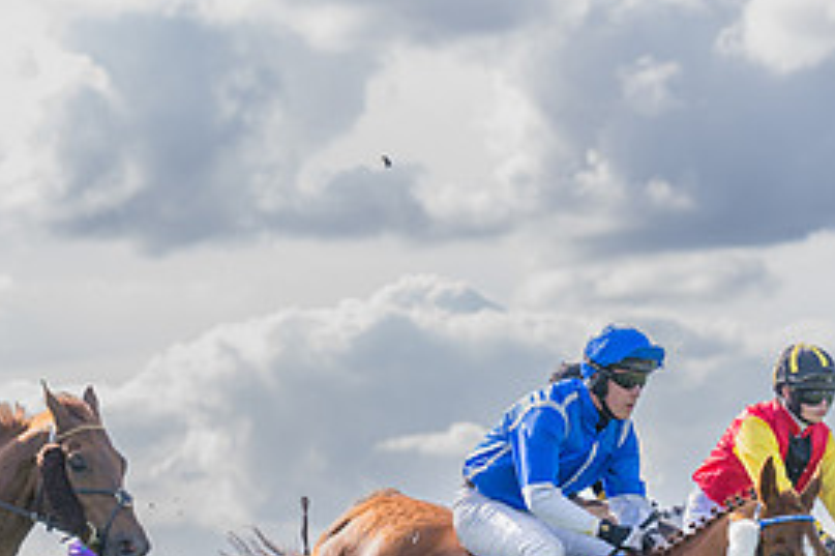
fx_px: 5169
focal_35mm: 223
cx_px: 390
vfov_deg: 6.1
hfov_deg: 9.2
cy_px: 554
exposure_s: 1/2000
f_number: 4
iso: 400
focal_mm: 88
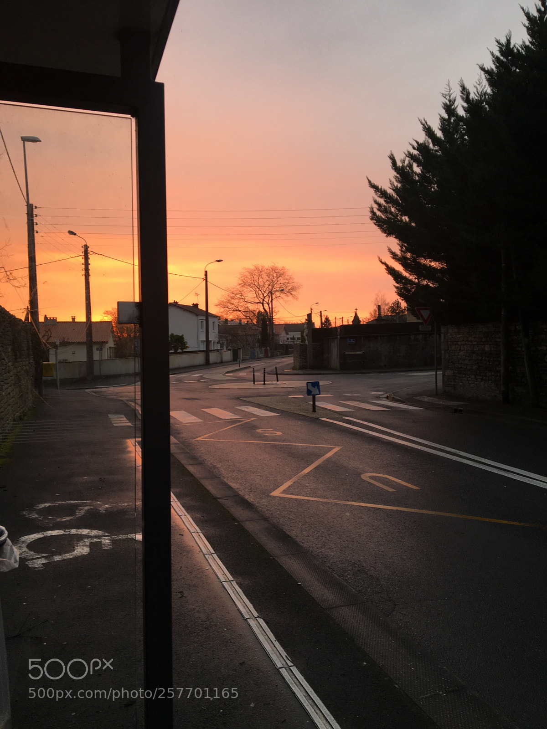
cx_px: 274
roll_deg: +1.9
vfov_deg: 61.7
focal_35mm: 29
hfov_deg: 48.2
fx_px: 611
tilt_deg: -2.3
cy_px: 364
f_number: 2.2
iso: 32
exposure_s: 1/50
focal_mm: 4.15
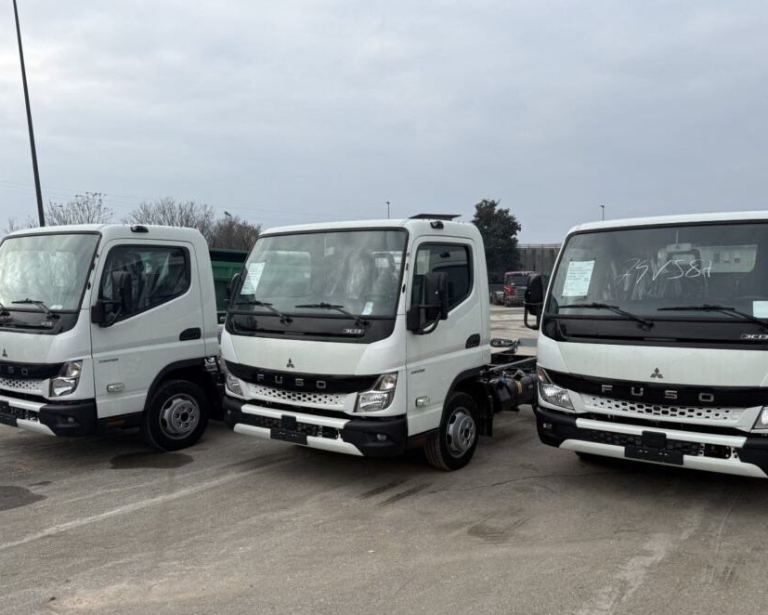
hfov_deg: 60.4
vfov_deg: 49.8
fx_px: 659
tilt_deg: -4.3
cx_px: 412
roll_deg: +0.2
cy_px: 351
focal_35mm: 29
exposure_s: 1/2611
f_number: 1.78
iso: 80
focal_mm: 6.76
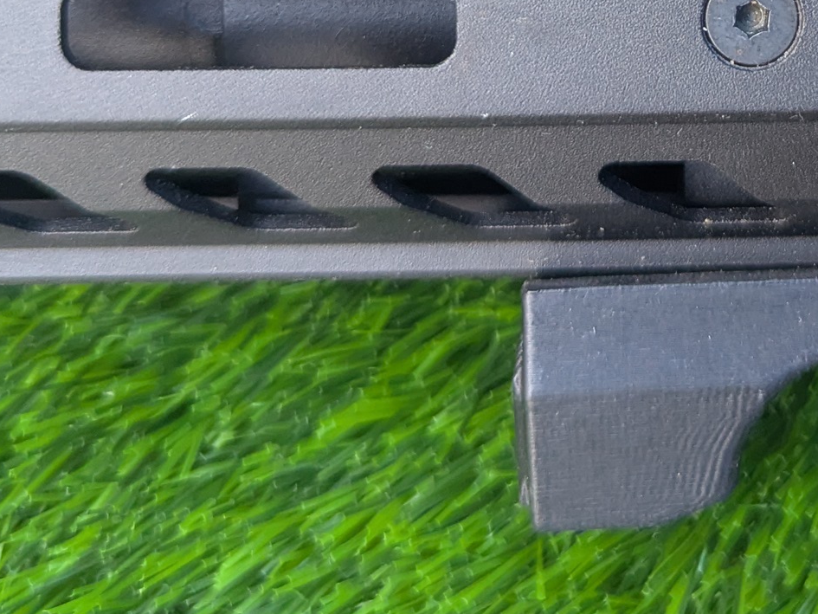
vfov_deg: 20.5
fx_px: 1536
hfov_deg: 28.7
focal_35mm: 65
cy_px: -201
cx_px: 736
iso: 768
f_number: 1.85
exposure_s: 1/678
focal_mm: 6.81
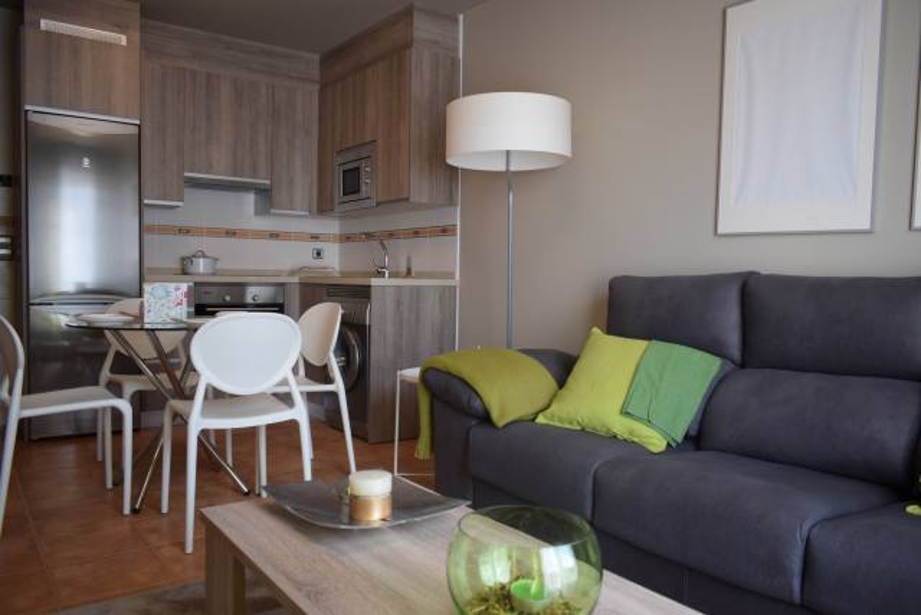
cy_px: 308
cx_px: 460
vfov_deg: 48.0
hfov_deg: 67.4
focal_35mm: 27
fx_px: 691
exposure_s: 1/60
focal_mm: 18
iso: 500
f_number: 4
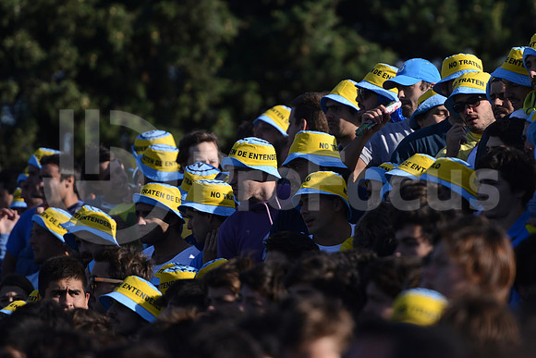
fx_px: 4021
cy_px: 179
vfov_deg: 5.1
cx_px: 268
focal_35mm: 270
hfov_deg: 7.6
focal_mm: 270
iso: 400
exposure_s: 1/2000
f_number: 4
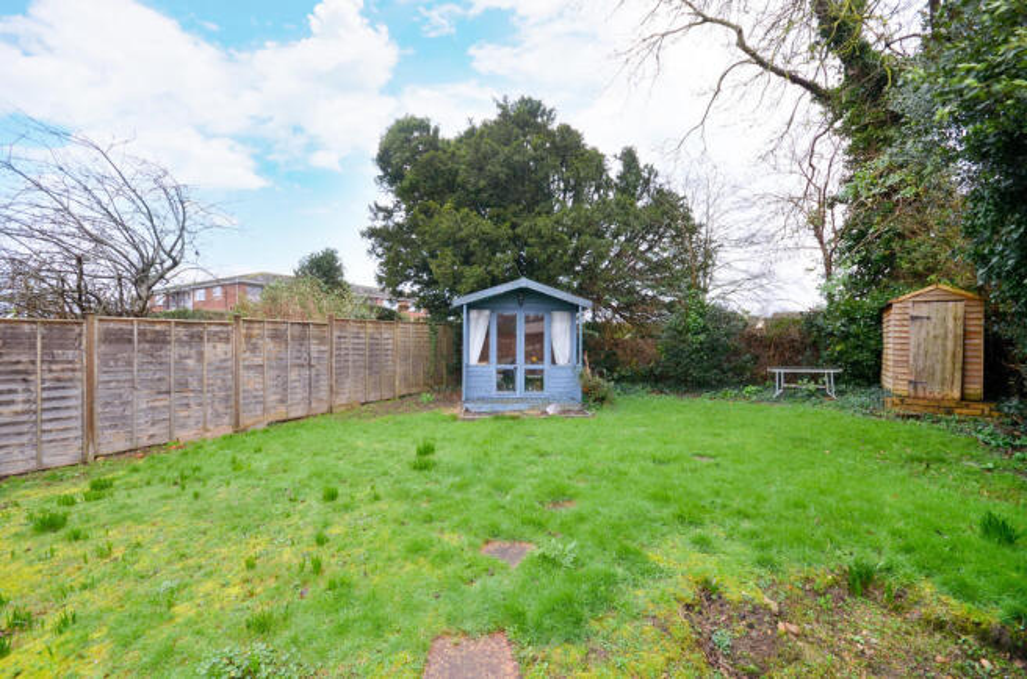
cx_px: 514
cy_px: 340
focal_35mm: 15
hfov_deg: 100.5
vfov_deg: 77.0
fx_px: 427
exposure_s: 1/40
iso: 400
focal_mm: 10
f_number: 8
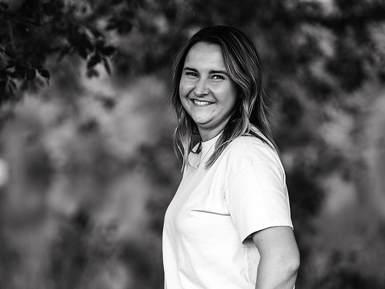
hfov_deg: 13.3
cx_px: 192
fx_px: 1649
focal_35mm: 148
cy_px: 144
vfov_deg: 10.0
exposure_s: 1/160
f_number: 3.2
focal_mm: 137
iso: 160
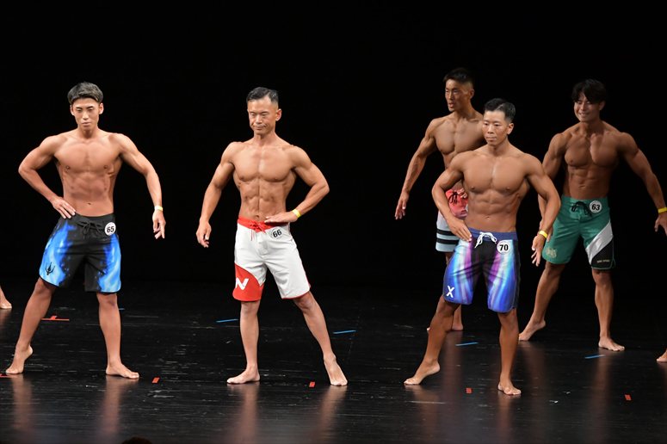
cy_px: 222
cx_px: 334
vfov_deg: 6.3
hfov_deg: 9.5
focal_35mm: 217
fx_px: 4019
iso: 3200
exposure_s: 1/400
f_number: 5.6
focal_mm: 145
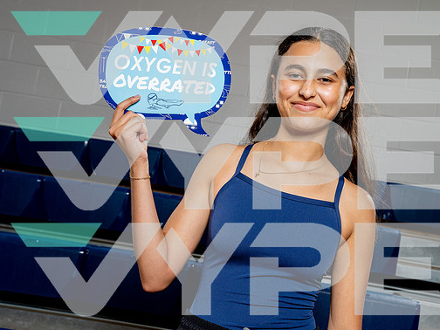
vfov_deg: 28.0
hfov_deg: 36.8
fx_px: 661
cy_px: 164
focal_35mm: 52
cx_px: 236
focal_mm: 47
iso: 320
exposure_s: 1/250
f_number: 8
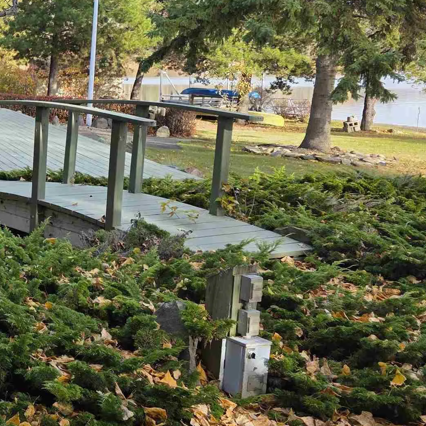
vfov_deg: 28.6
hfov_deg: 24.1
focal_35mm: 60
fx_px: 835
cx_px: -164
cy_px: 179
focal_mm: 6.3
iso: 32
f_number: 1.7
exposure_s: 1/359
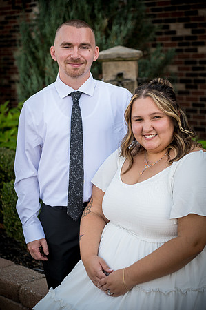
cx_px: 103
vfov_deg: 26.0
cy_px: 155
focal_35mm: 78
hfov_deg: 17.5
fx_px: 671
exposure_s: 1/250
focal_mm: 78
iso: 200
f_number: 4.5
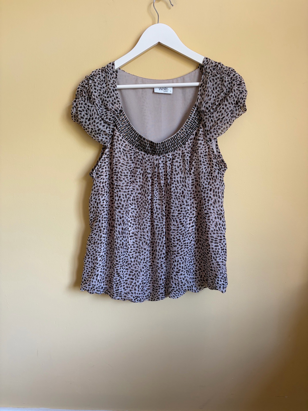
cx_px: 154
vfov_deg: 67.3
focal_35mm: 26
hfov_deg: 53.1
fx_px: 308
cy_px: 206
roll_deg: -0.1
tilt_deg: -11.3
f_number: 1.6
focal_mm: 5.96
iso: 125
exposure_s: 1/60
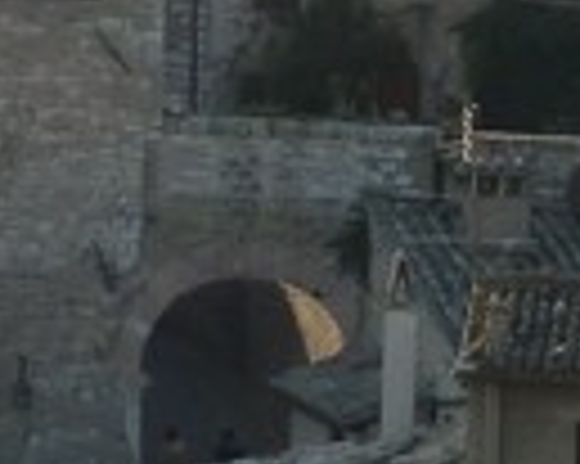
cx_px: 286
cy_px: -466
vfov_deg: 4.8
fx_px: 5455
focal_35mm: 318
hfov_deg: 6.1
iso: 125
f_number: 4.5
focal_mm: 9.7
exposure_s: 1/500
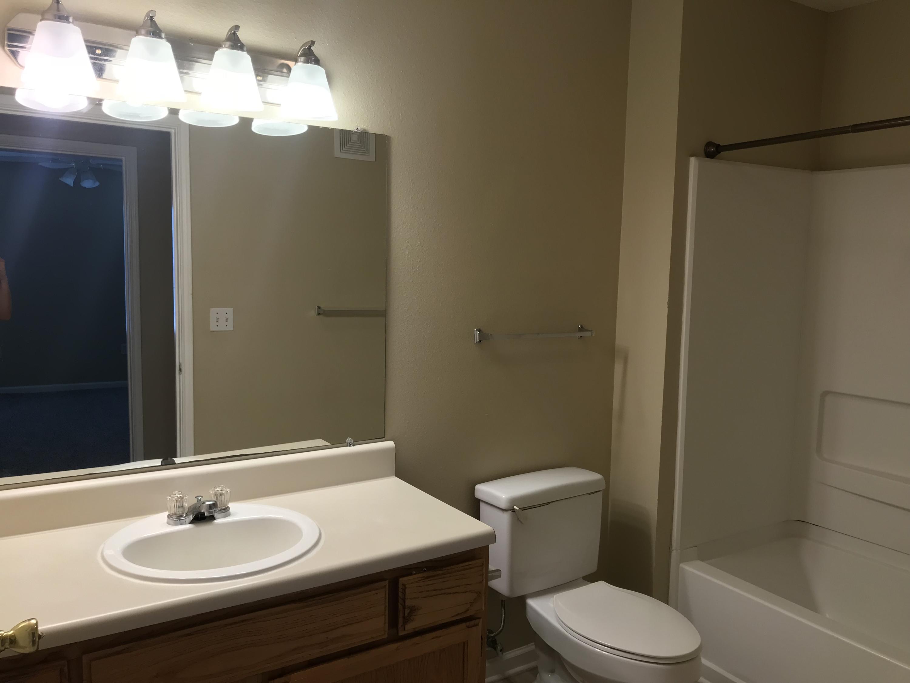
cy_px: 342
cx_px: 455
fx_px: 736
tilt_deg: -6.0
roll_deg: -1.8
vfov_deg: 49.7
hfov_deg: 63.4
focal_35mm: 28
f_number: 1.8
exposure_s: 1/40
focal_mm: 3.99
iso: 25
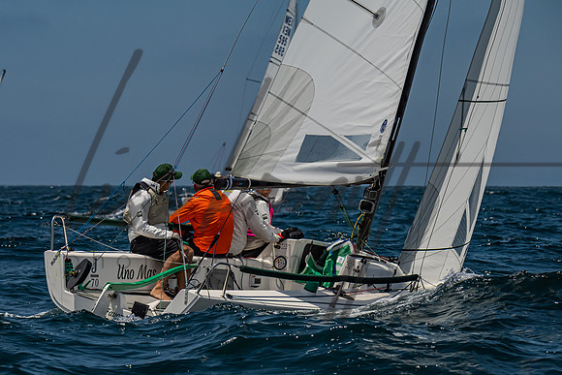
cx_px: 203
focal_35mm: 264
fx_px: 4120
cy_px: 269
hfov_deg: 7.8
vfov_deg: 5.2
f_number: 6.3
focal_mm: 175
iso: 400
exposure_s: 1/4000
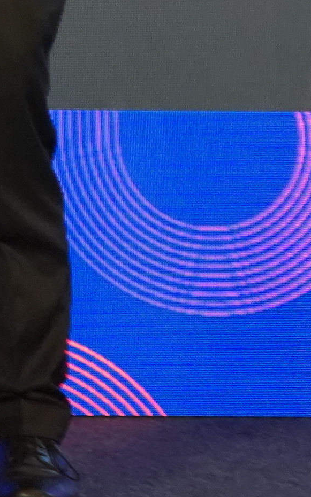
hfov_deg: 5.2
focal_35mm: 217
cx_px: -1039
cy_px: -336
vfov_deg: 9.3
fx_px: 2944
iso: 3200
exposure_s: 1/160
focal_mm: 33
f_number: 4
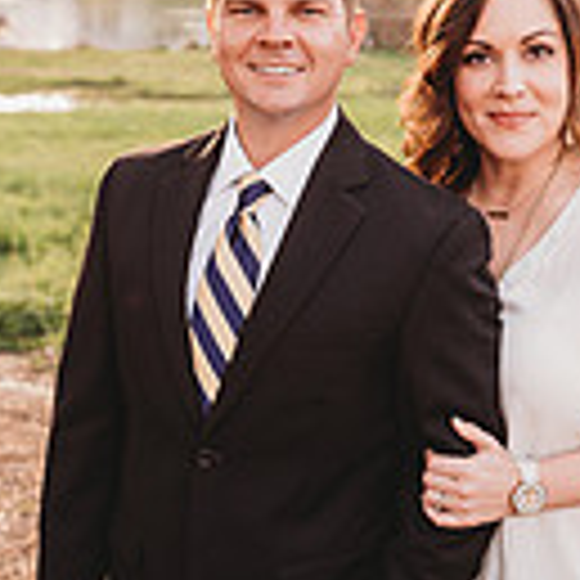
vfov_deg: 24.3
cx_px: 423
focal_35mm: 71
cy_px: 229
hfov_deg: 24.1
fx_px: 1346
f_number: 2.5
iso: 125
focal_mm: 24
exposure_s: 1/250
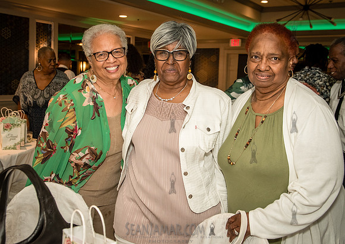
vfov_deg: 33.8
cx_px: 169
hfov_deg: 46.7
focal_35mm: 41
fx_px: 400
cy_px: 105
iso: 1600
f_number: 3.5
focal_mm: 31
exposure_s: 1/160
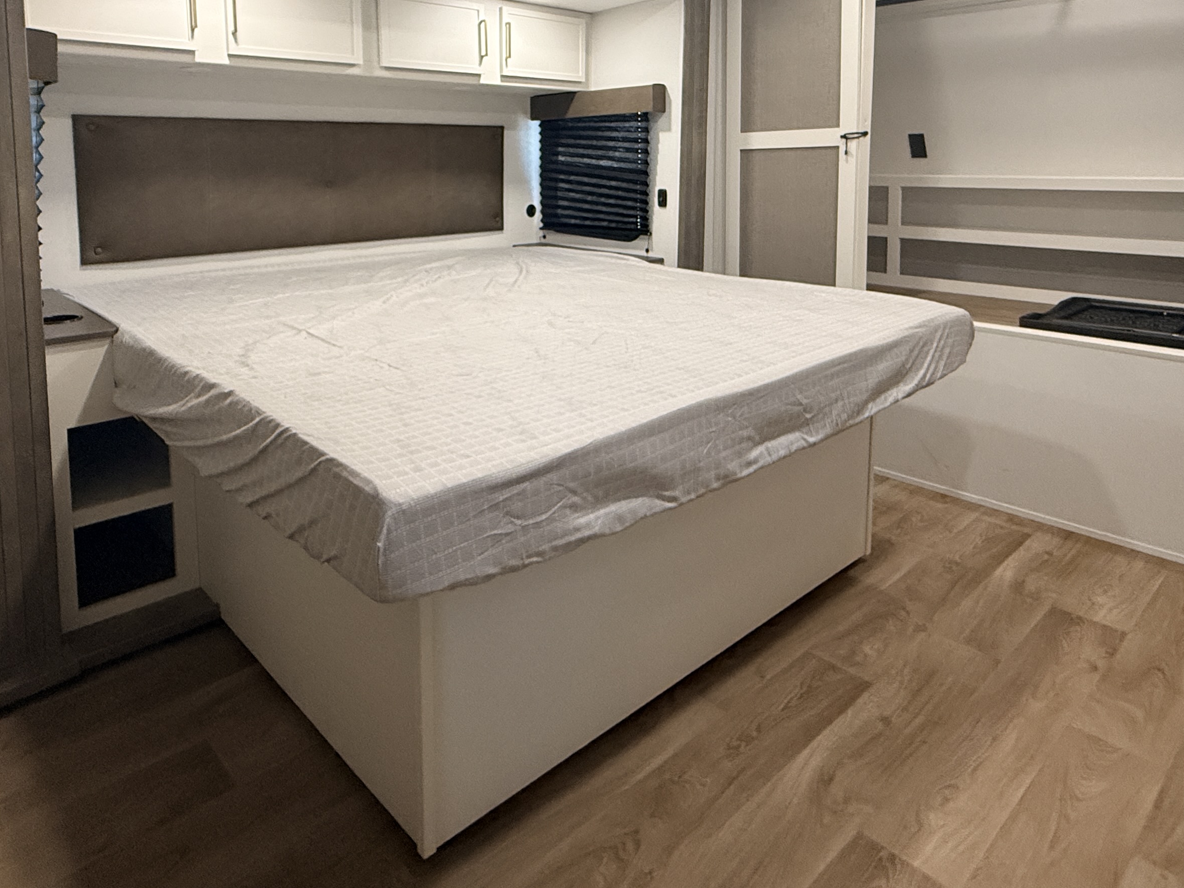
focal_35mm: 24
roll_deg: +0.0
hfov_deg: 71.6
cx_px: 595
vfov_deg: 54.5
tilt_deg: -4.2
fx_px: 821
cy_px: 237
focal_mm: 2.22
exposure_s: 1/82
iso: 320
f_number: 2.2
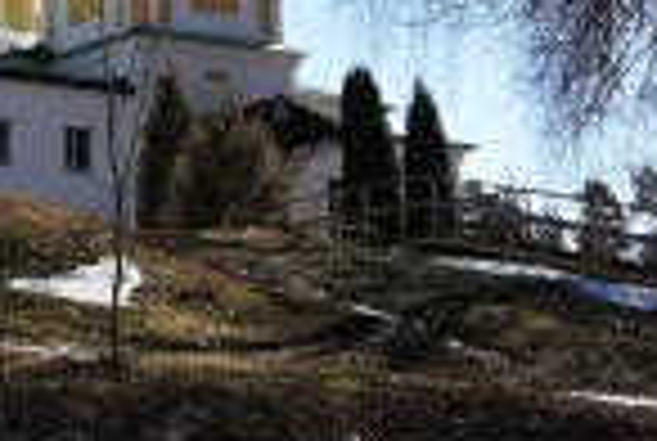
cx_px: 63
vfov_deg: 12.0
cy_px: -106
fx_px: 2048
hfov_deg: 17.9
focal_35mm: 112
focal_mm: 3.81
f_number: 2.2
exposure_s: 1/907
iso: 50
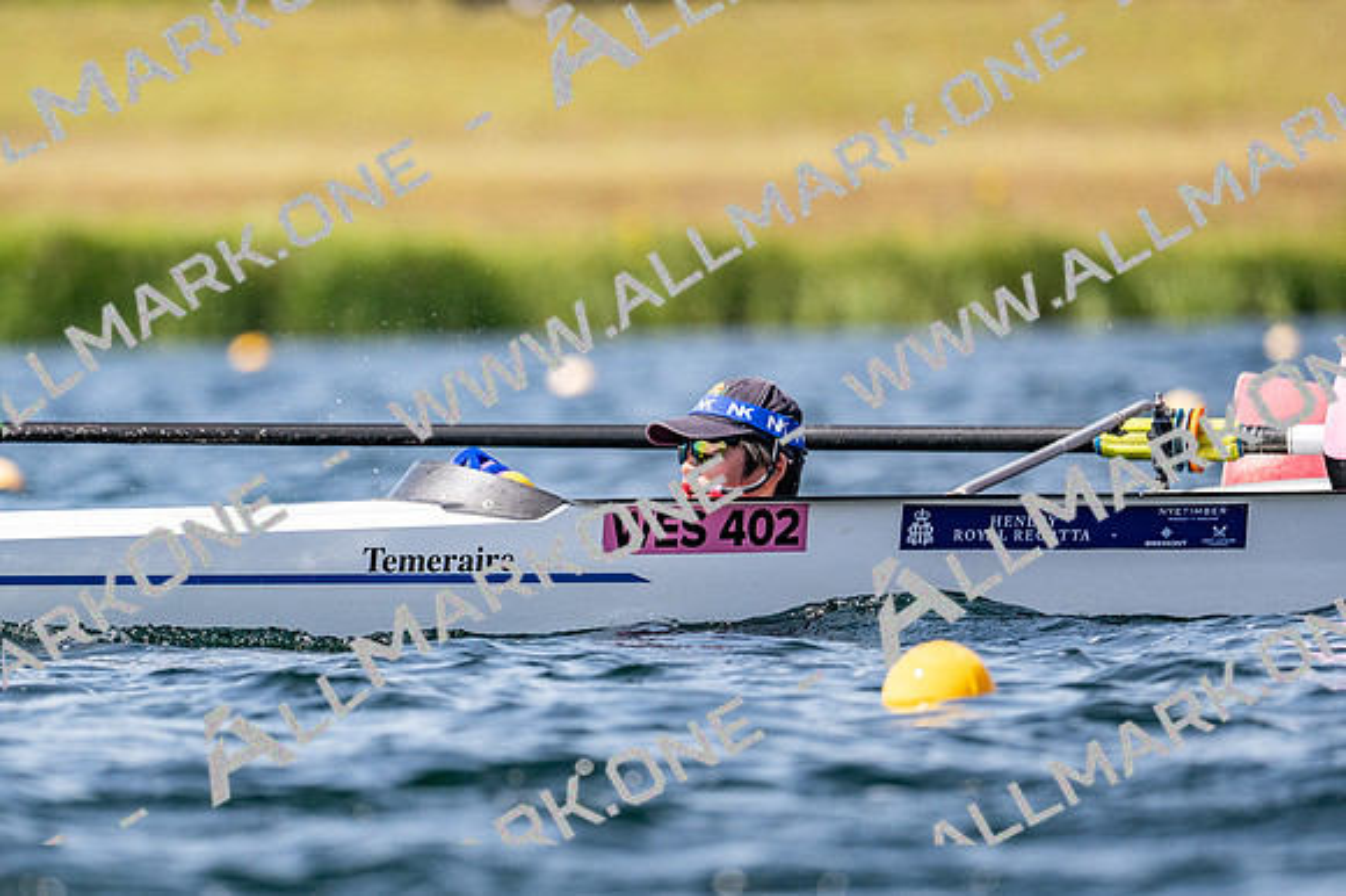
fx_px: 22420
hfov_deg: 3.4
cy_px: 448
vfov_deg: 2.3
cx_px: 673
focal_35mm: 600
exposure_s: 1/2500
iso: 220
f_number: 4.5
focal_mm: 400
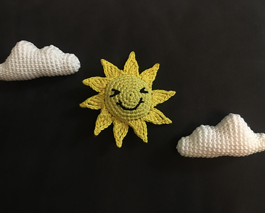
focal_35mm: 31
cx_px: 131
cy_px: 108
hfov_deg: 57.1
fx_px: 243
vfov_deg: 47.2
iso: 500
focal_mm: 4.15
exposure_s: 1/17
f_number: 2.2
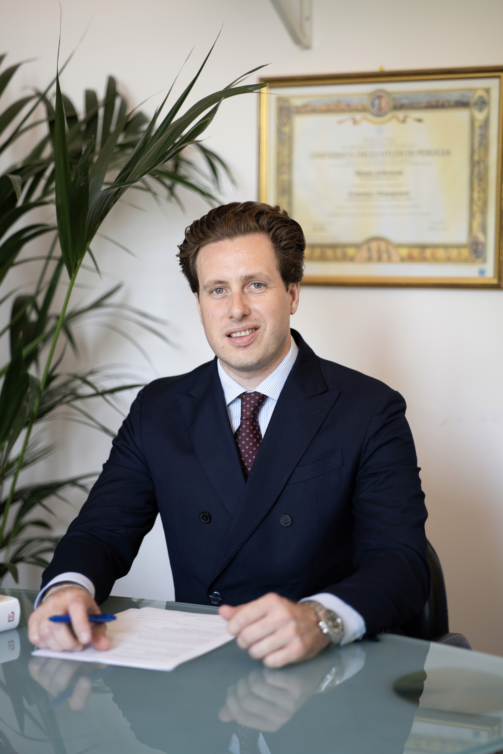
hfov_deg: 18.2
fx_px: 1572
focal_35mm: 75
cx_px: 252
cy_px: 377
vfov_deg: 27.0
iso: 400
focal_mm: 75
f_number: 1.8
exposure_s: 1/200
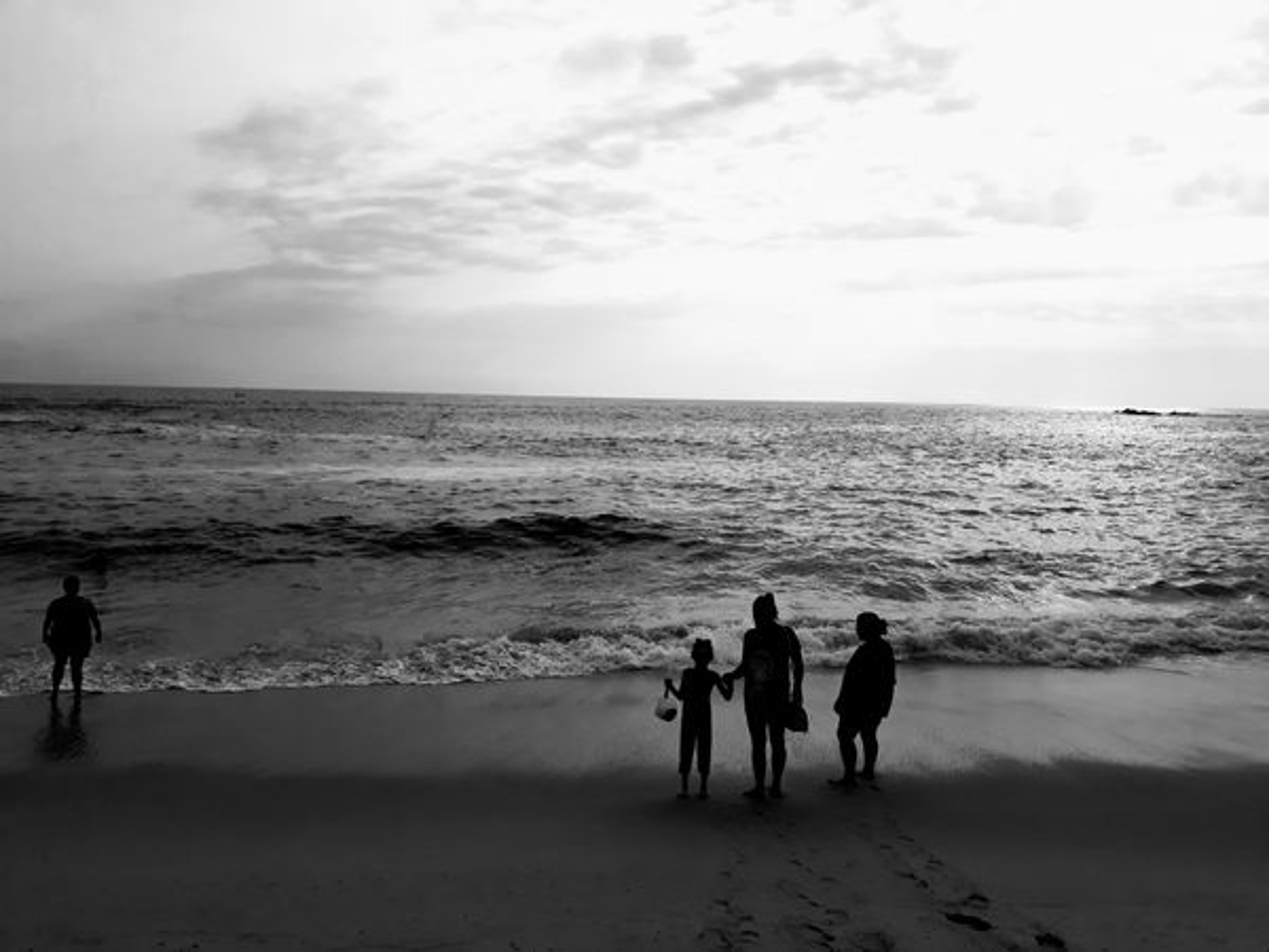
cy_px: 476
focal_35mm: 27
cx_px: 634
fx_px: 990
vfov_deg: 51.4
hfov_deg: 65.3
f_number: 1.9
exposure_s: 1/2747
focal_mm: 3.6
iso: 40
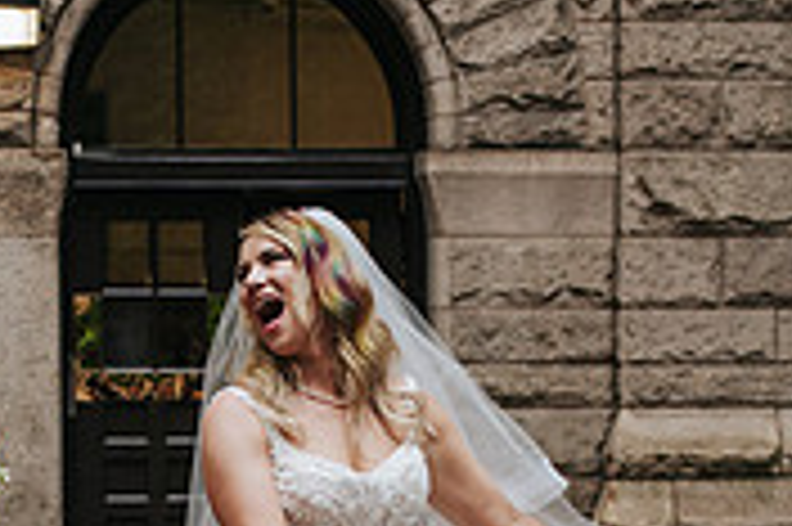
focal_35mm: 134
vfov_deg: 10.1
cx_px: 184
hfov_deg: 15.2
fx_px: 2945
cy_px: 638
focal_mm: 35
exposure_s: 1/320
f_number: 3.2
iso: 500
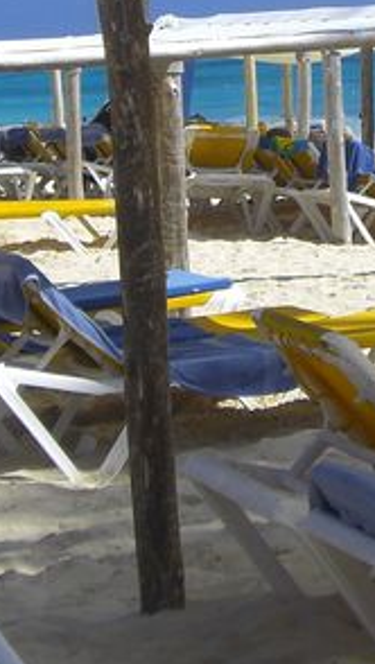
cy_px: 23
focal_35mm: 144
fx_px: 2538
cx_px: 384
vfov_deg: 14.7
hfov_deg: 8.4
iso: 64
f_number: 8
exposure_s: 1/250
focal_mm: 6.2
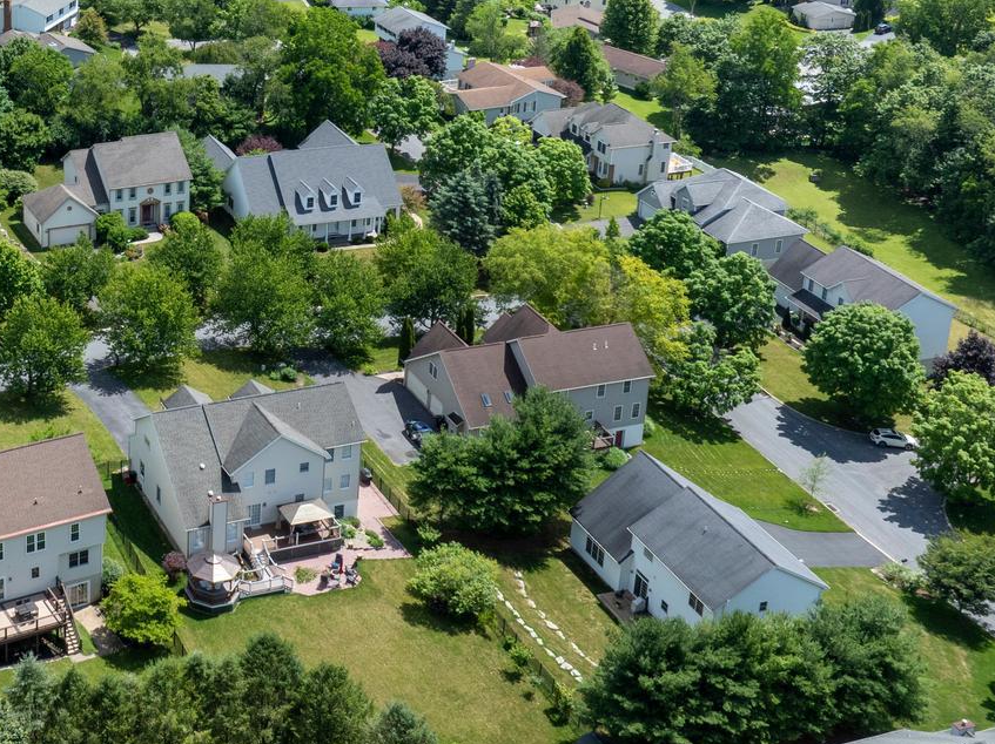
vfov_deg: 24.5
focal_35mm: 58
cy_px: 72
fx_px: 1666
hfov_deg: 31.6
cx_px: 83
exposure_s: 1/240
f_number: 7.1
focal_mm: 12.29
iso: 100
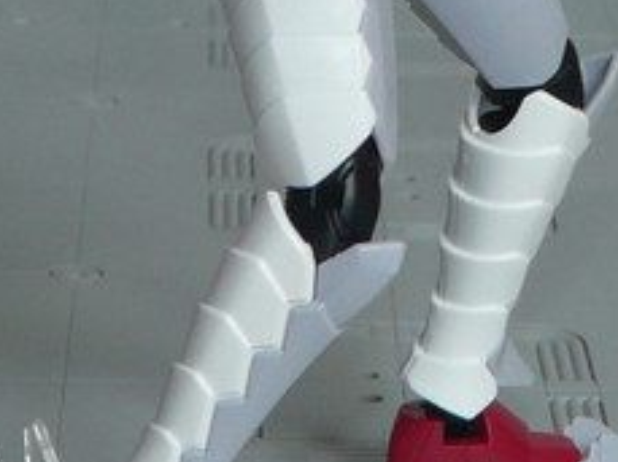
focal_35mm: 210
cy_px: -57
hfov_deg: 9.4
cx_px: 385
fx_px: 3743
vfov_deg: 7.0
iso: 100
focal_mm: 7.4
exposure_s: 1/100
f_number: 3.2
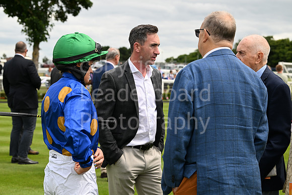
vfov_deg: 19.5
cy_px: 98
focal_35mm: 70
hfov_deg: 28.8
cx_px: 146
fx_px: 568
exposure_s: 1/1250
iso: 400
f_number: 5.6
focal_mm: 70
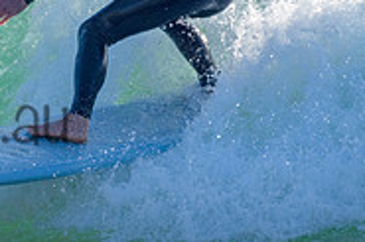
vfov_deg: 0.7
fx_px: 19520
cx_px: -32
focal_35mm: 1927
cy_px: 11
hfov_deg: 1.1
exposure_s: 1/2000
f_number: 5.6
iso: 200
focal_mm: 500
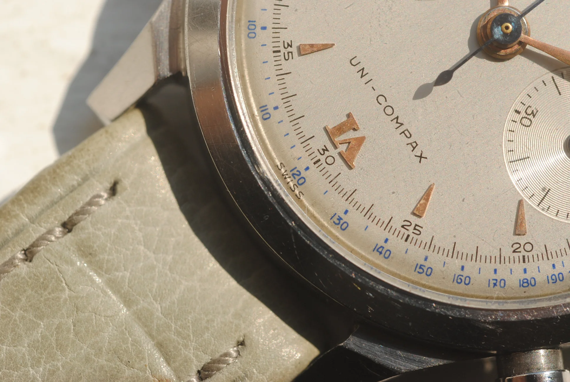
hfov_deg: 22.6
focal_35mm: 90
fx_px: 1427
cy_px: 191
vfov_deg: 15.2
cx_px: 285
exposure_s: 1/500
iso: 200
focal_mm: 60
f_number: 11
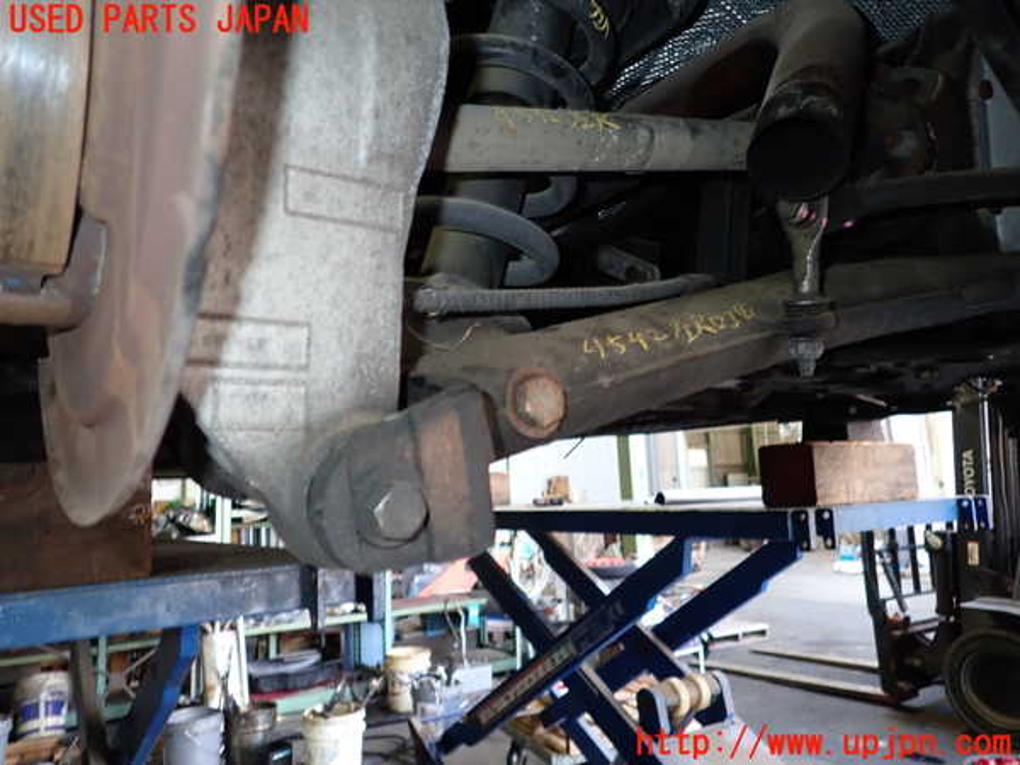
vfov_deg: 54.9
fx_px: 737
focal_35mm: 25
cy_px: 382
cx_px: 510
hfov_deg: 69.4
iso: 200
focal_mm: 4.5
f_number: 2
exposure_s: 1/30
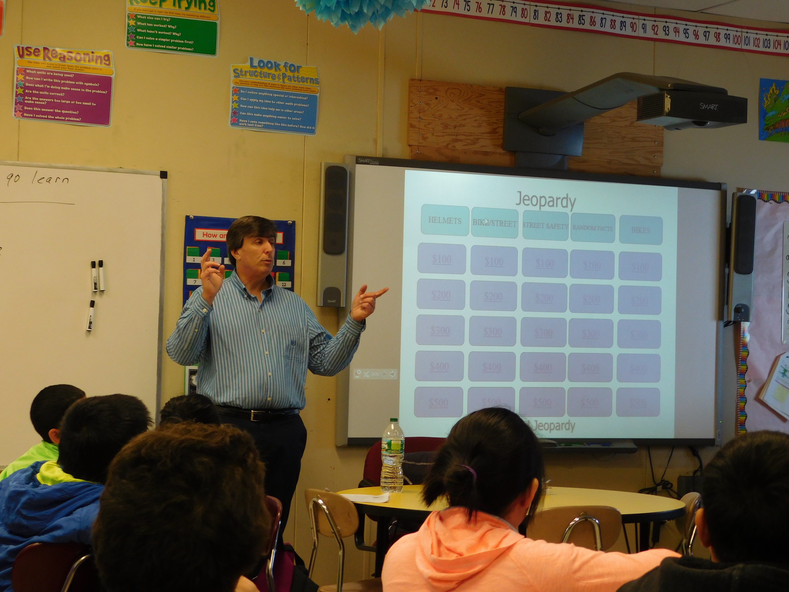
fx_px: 1618
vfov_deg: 20.7
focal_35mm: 71
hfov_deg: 27.4
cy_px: 296
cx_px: 394
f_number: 4.3
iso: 200
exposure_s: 1/30
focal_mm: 12.6
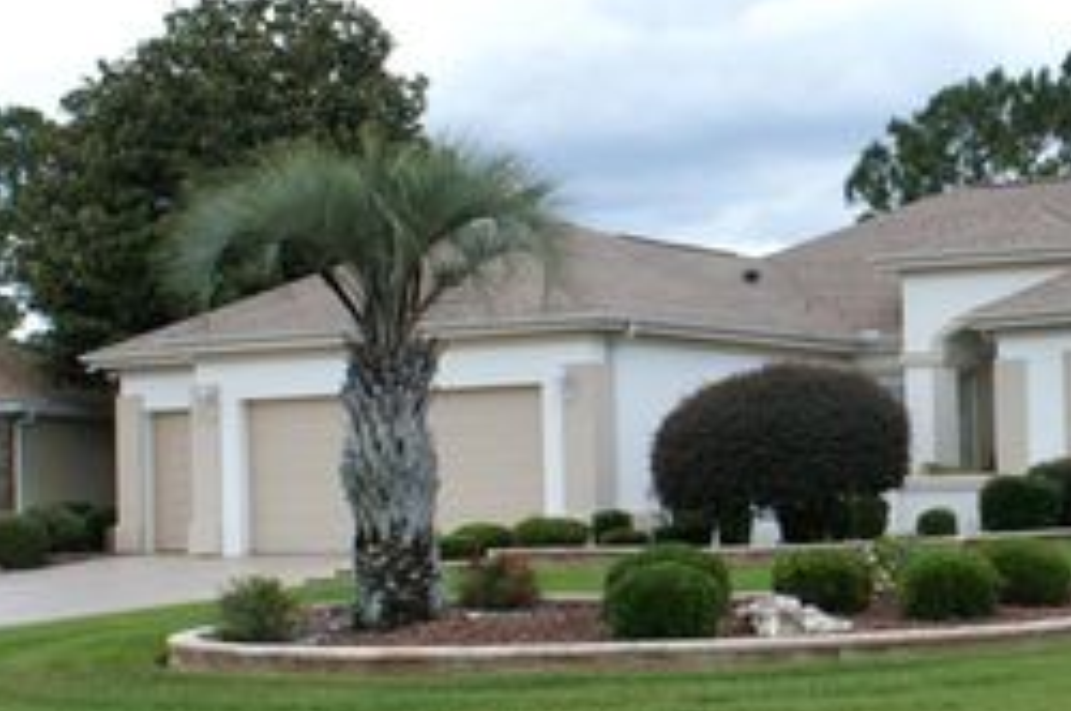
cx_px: 951
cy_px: 356
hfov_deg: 27.2
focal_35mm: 72
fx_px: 2139
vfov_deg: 18.9
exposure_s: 1/1000
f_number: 5.6
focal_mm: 24
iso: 400
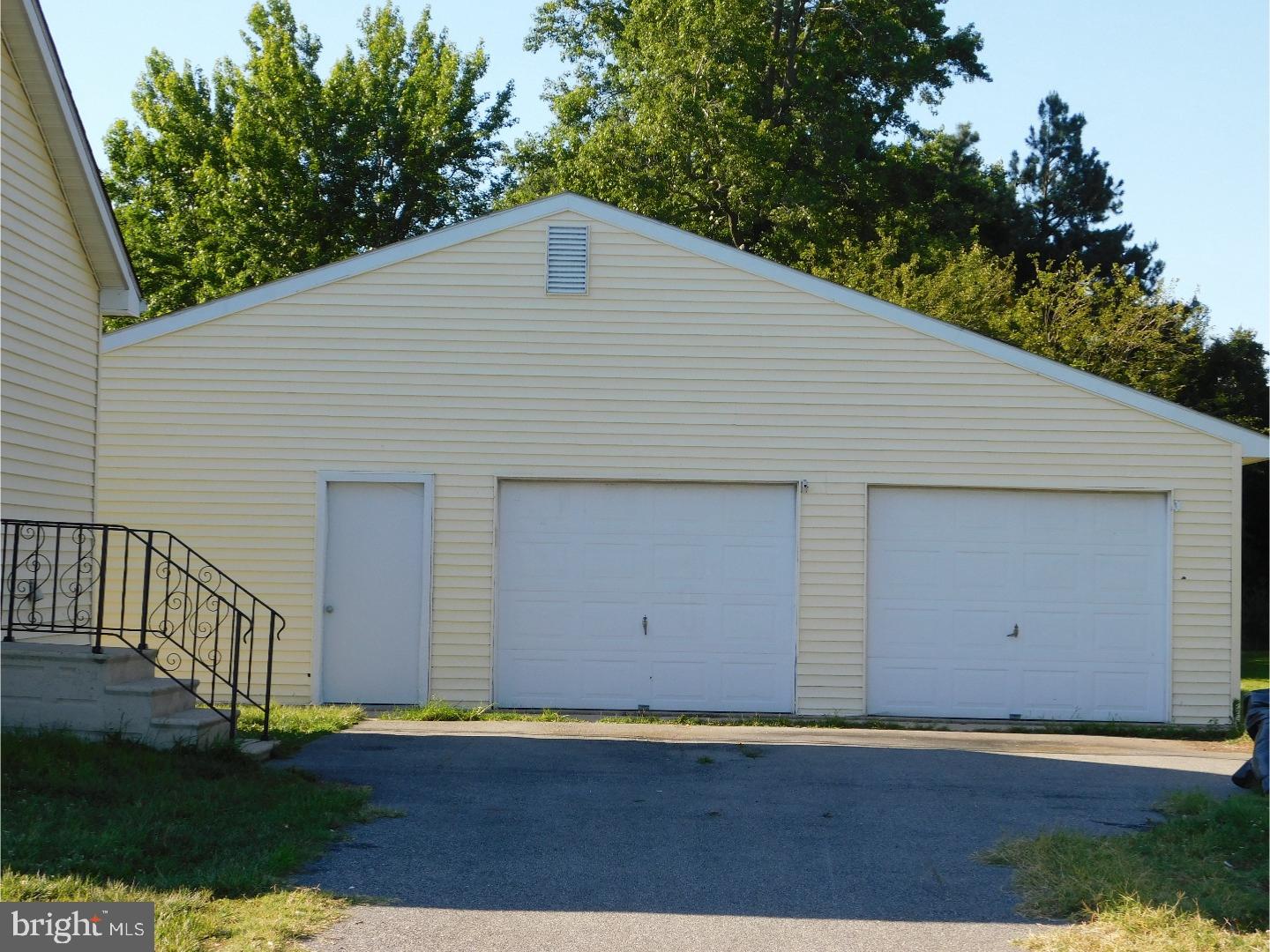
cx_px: 635
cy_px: 476
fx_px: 2421
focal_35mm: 66
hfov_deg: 29.4
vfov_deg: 22.3
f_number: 4.2
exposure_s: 1/400
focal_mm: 11.7
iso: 125
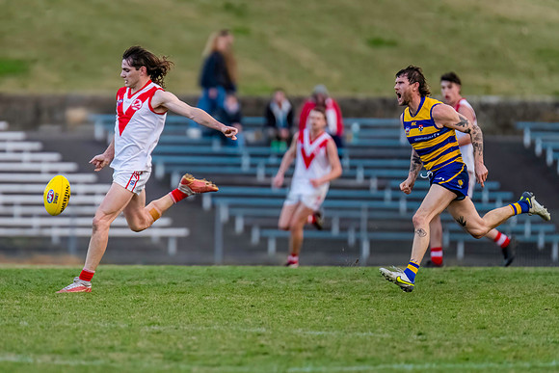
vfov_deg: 2.3
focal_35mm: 608
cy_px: 134
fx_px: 9449
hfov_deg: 3.4
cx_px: 162
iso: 2200
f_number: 4
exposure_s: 1/1600
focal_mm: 420
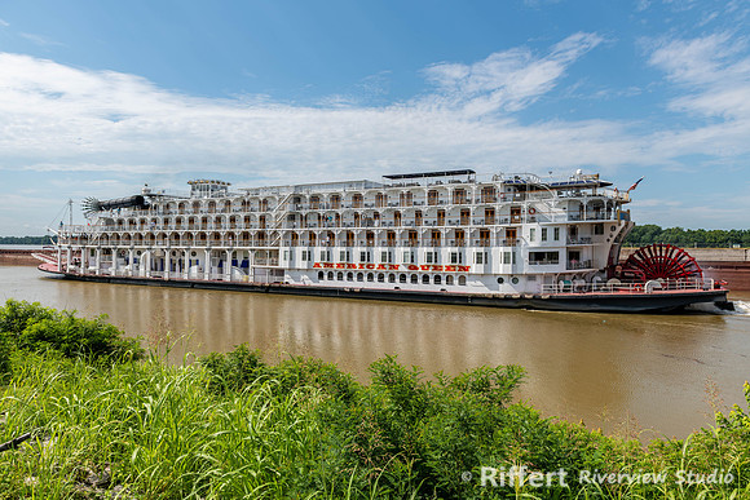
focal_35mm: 24
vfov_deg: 52.6
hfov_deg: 73.0
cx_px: 375
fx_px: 507
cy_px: 250
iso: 64
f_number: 8
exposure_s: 1/160
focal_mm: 24
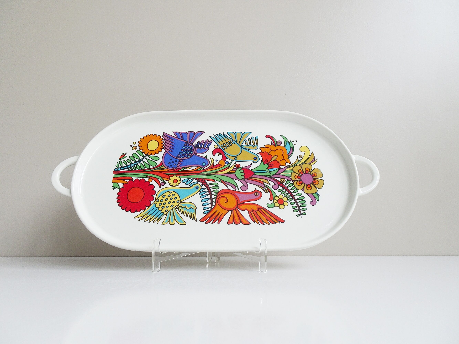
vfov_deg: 56.8
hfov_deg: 71.6
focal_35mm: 24
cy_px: 172
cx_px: 230
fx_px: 318
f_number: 3.5
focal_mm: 4.1
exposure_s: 1/40
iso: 80
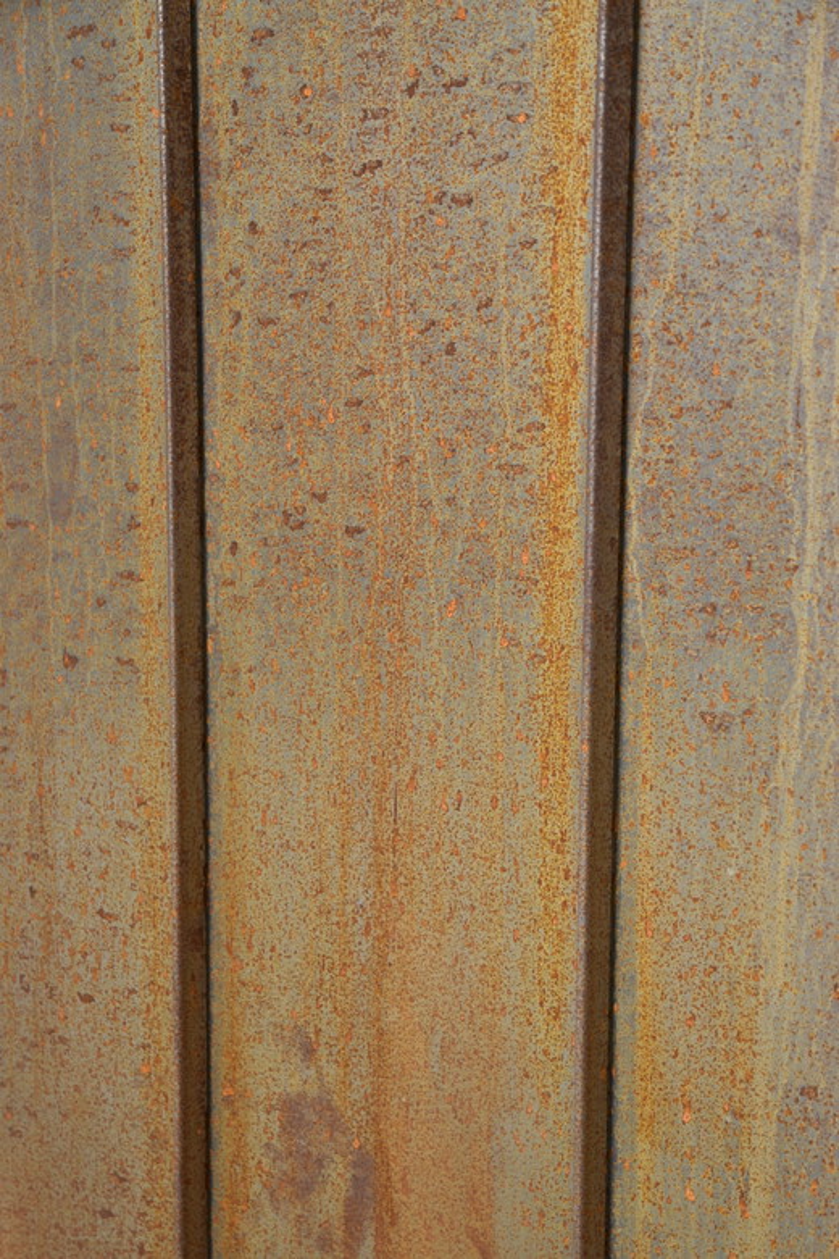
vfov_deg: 35.1
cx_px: 420
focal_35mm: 57
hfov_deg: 23.8
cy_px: 630
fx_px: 1992
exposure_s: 1/80
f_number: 4.8
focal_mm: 38
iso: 100
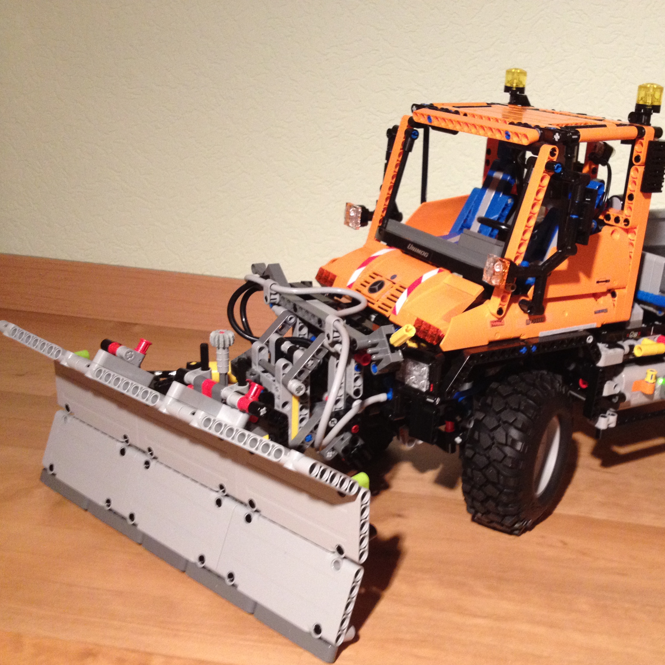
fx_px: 913
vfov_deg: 40.0
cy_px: 337
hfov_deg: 39.6
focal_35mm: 42
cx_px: 442
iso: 250
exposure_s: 1/20
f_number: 2.4
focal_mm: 4.28
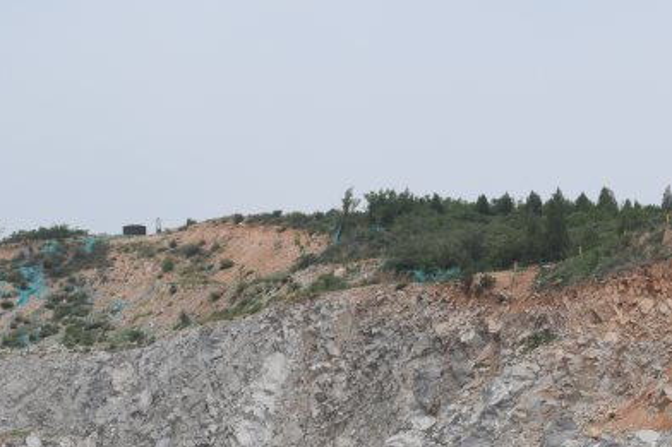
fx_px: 1828
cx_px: 561
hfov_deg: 20.5
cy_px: 386
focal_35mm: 98
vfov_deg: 13.8
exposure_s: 1/500
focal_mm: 32
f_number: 11
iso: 200
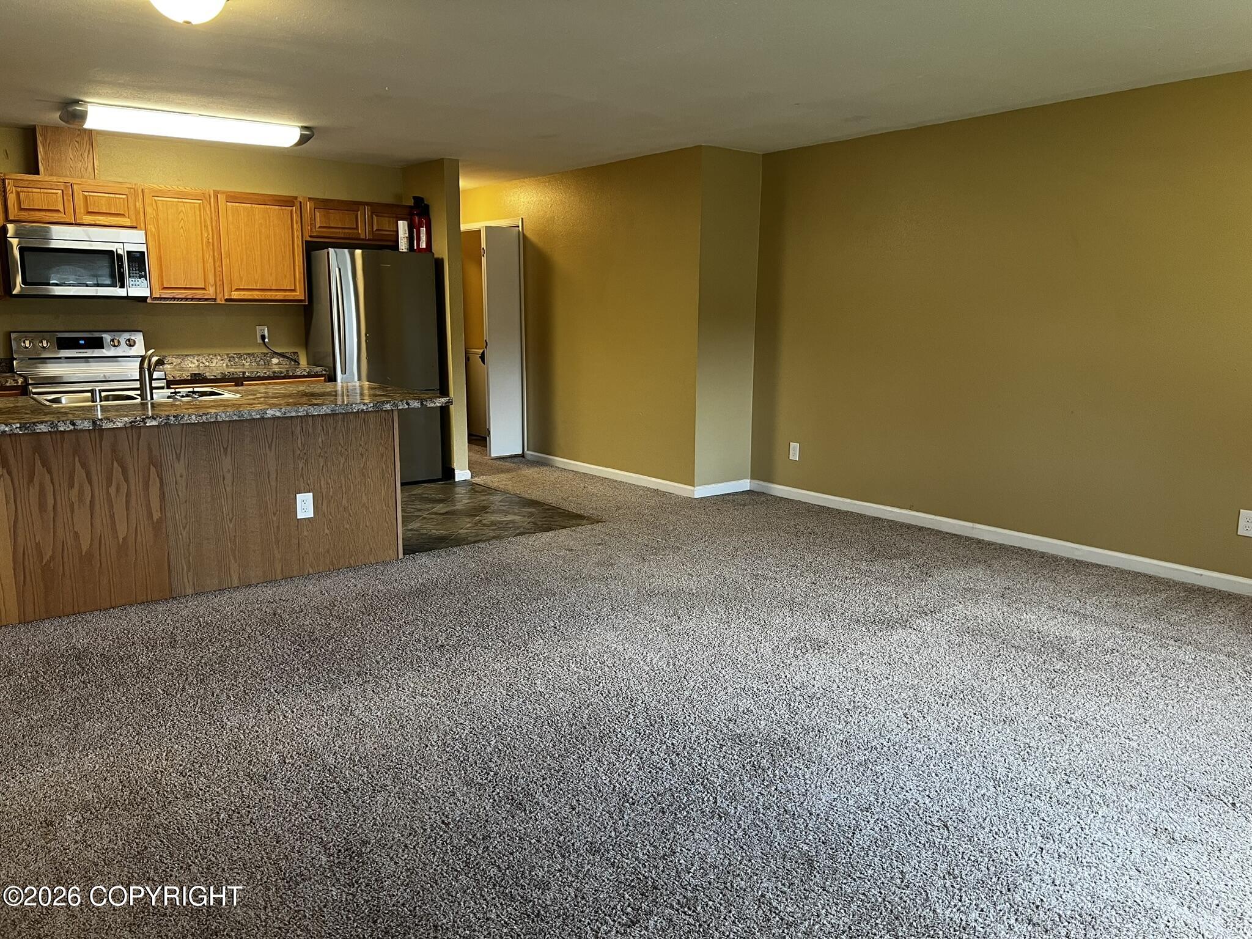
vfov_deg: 53.1
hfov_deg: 67.3
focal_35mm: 26
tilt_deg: -9.7
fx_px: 940
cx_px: 626
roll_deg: +0.2
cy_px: 470
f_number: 1.5
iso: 100
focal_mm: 5.7
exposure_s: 1/60
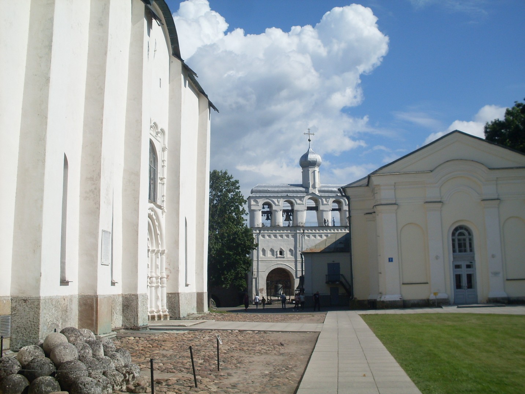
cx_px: 262
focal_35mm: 38
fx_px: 576
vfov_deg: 37.7
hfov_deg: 49.0
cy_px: 197
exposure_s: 1/350
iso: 80
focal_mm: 6.3
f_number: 8.4
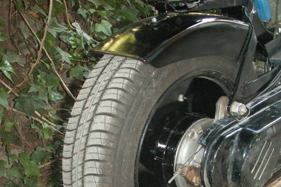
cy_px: 127
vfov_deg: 21.5
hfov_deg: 31.8
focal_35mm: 63
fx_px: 492
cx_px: 173
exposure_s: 1/40
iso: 160
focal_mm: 7.7
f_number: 3.5
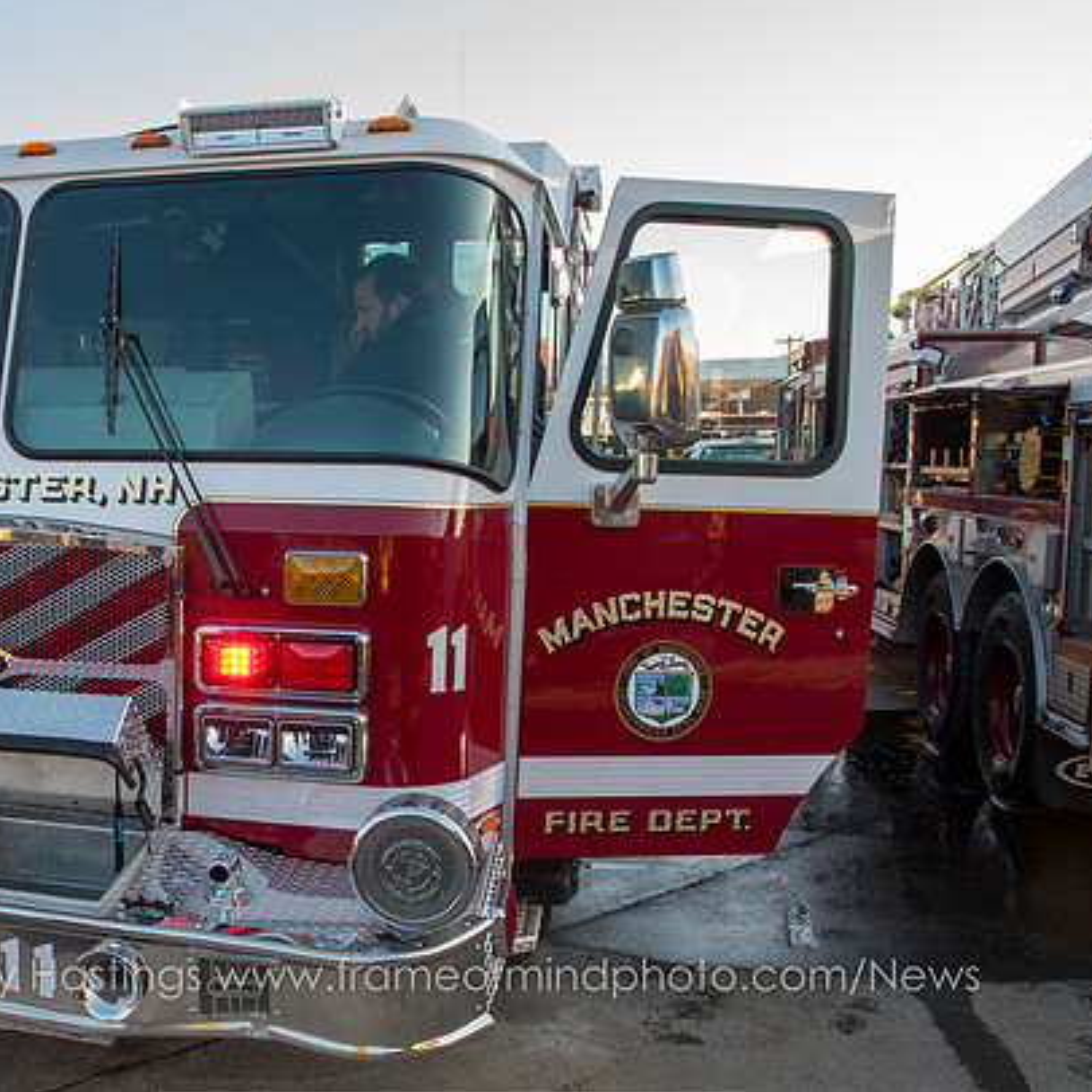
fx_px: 1321
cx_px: 195
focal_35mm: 37
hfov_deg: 42.6
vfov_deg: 44.9
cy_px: 597
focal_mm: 16
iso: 500
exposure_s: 1/60
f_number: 11
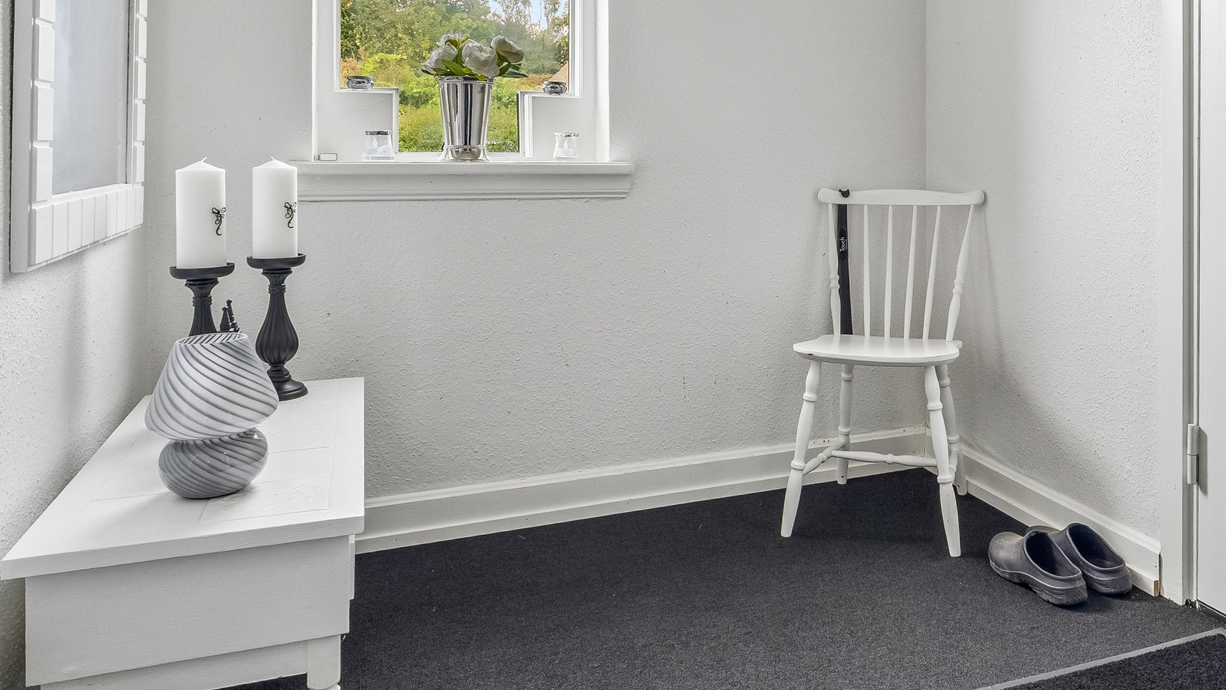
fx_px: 975
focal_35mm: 30
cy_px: 190
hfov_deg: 63.1
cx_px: 788
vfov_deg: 38.2
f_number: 8
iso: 500
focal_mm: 10
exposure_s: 1/25
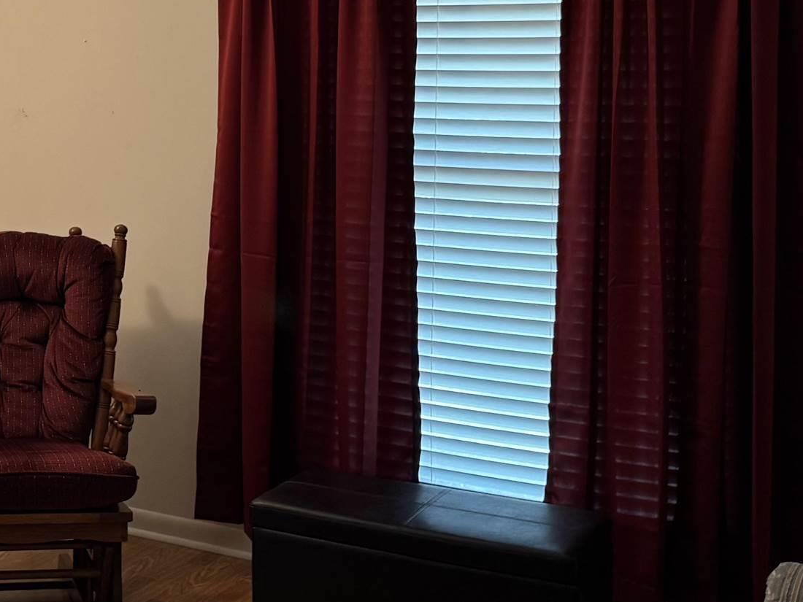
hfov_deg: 27.4
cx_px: 9
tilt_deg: -2.7
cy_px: 123
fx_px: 1554
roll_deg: -0.8
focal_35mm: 67
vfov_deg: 21.7
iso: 160
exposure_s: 1/60
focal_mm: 6.76
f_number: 1.78
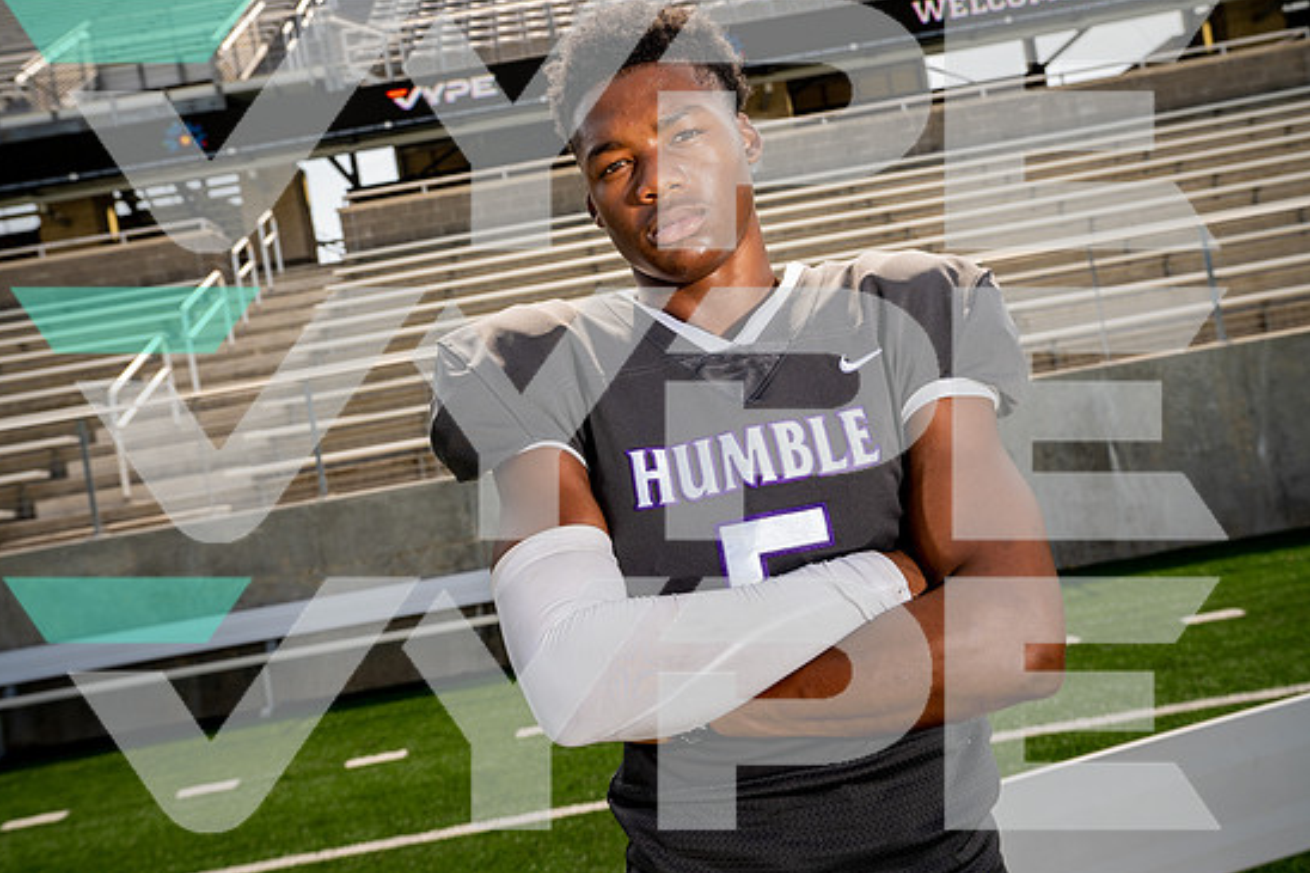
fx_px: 1310
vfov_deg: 36.8
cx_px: 619
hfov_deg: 53.1
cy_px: 415
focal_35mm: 36
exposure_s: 1/250
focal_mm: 34
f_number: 7.1
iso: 100
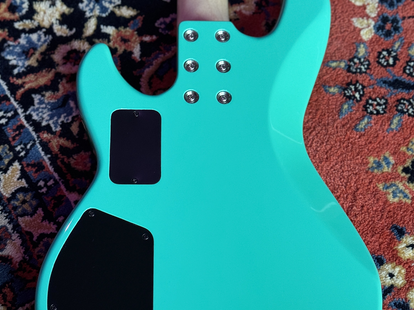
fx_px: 777
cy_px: 201
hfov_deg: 29.8
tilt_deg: -67.0
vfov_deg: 22.5
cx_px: 209
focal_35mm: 65
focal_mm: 6.76
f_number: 1.78
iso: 250
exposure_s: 1/60
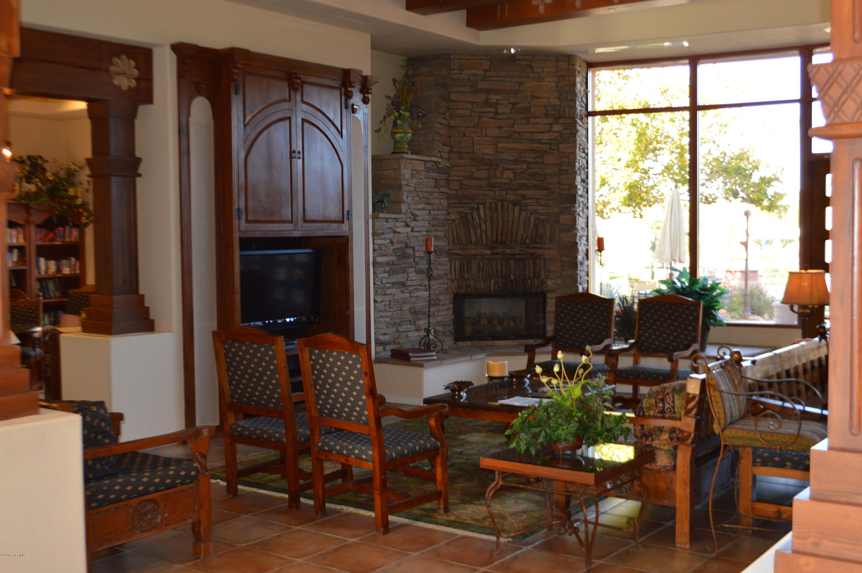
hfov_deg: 46.4
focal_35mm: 42
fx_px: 1005
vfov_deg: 31.8
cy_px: 286
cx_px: 431
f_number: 4.5
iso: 560
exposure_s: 1/60
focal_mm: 28
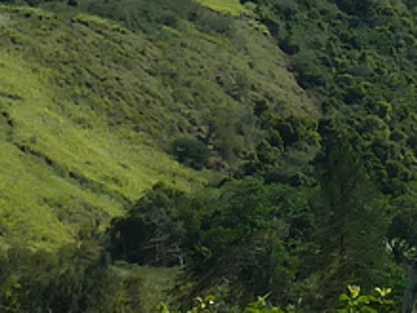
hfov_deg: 7.3
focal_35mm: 270
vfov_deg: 5.4
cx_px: 491
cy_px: -218
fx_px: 3251
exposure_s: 1/500
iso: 80
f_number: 4.5
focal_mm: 6.1
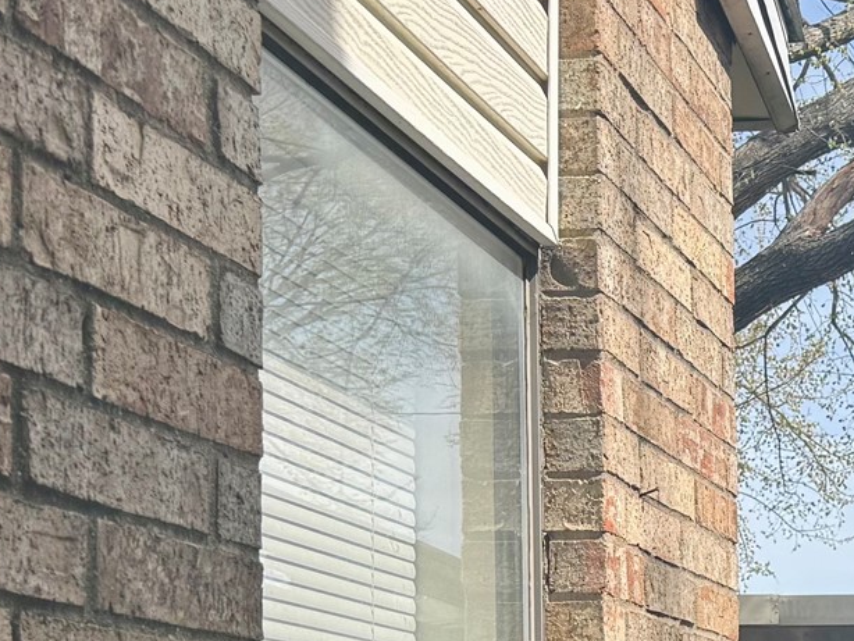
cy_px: 823
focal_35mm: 80
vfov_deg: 17.4
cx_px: 1114
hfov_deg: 21.9
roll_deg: +0.4
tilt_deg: -0.1
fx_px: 1974
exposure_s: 1/2525
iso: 80
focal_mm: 6.76
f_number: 1.78
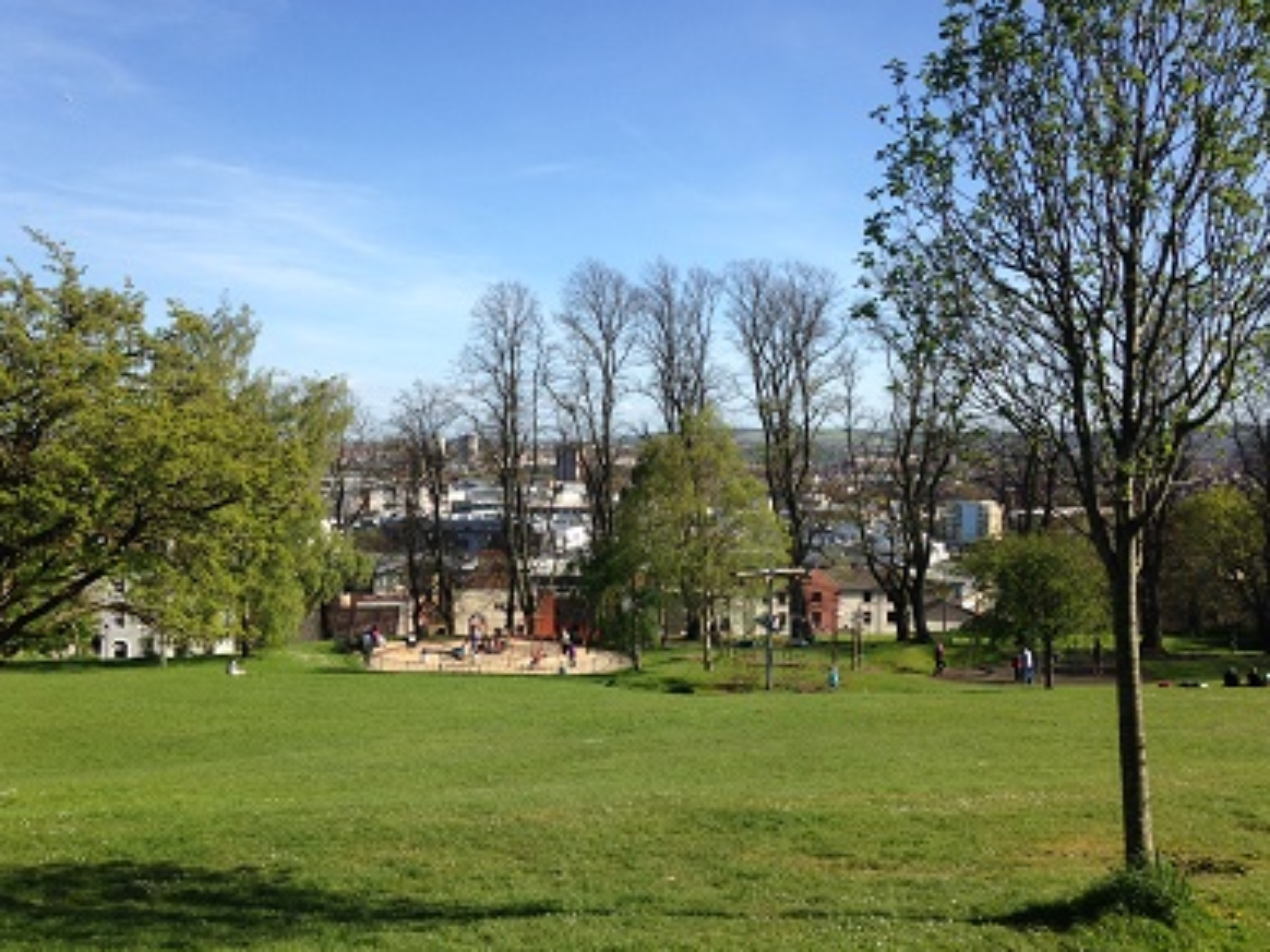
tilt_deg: -2.4
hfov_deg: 54.0
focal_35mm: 34
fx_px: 1247
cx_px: 642
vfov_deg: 41.8
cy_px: 484
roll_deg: -1.5
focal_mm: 4.12
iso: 50
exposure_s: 1/1391
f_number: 2.4
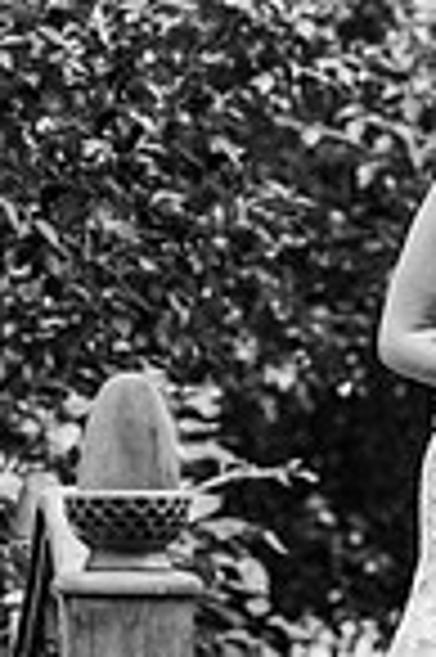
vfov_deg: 7.9
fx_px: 4771
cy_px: 436
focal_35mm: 262
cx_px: 492
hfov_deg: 5.2
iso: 100
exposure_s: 1/1250
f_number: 2.8
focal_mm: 85
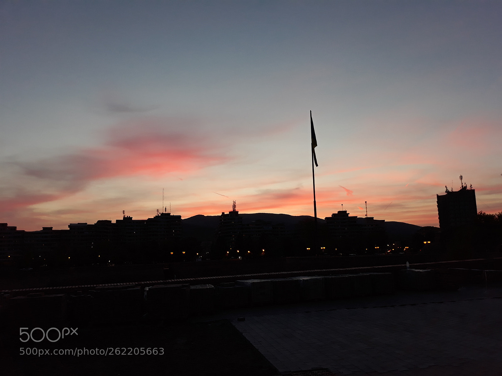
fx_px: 392
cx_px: 251
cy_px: 188
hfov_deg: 65.3
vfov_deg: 51.4
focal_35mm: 27
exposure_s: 1/50
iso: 64
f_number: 1.7
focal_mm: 3.71
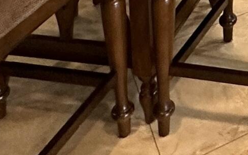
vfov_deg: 10.2
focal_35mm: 91
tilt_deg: -4.8
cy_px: -318
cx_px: 380
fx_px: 615
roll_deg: -1.4
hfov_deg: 19.6
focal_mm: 2.22
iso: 160
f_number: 2.2
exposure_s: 1/60
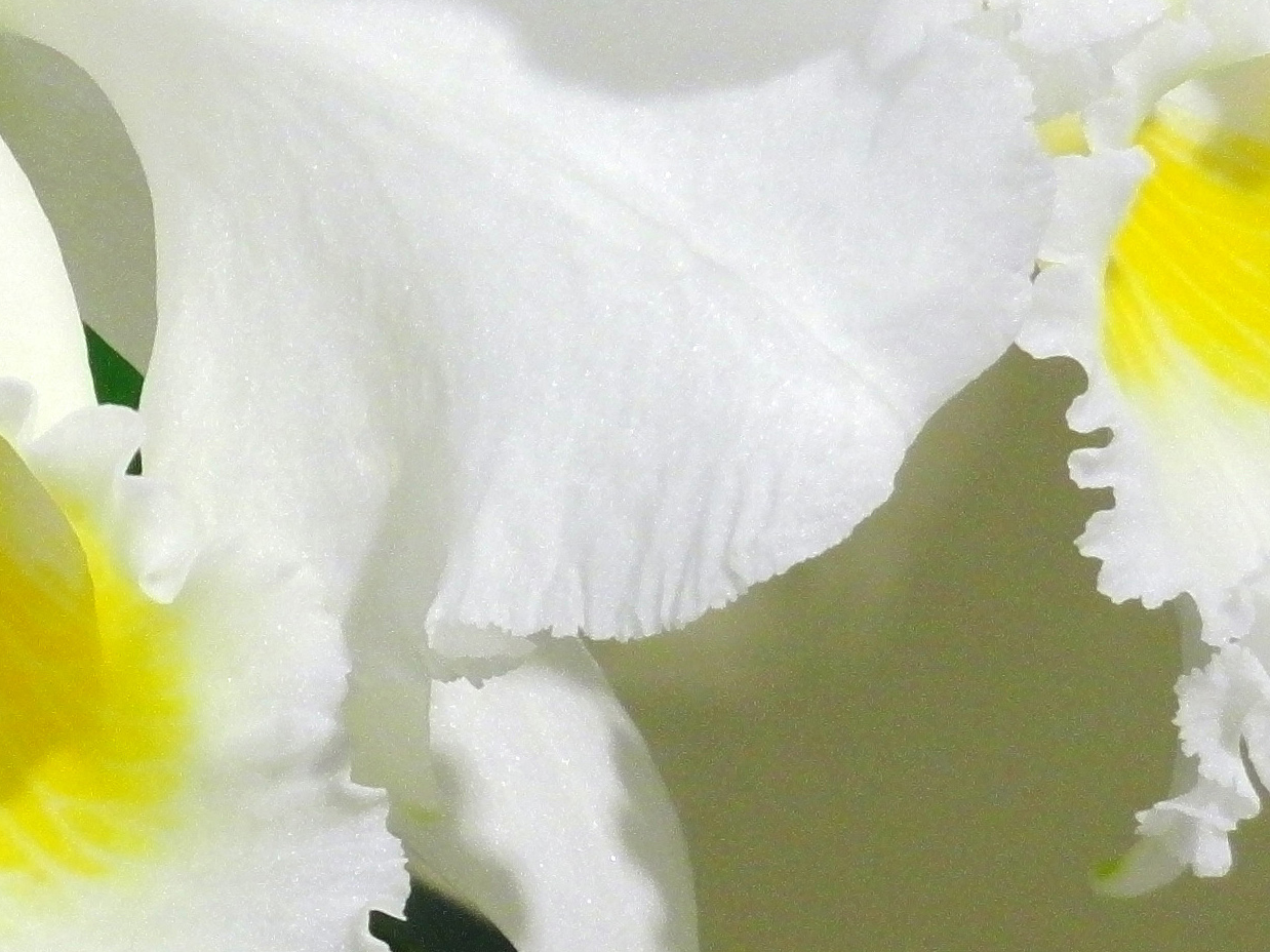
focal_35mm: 362
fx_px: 13279
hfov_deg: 5.5
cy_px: 161
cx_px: -43
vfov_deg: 4.1
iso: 200
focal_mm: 22
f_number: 5.2
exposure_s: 1/60
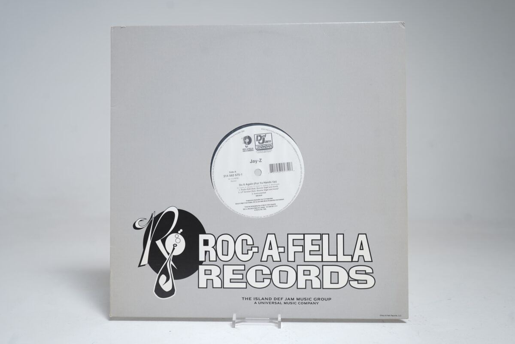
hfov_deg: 61.9
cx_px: 258
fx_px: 429
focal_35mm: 30
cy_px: 172
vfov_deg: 43.6
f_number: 5
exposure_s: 1/4
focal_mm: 30
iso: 64
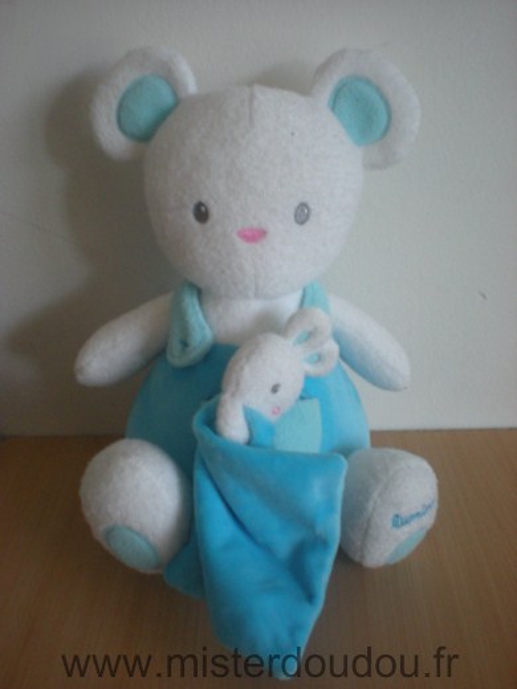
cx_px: 258
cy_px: 344
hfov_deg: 37.7
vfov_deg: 49.0
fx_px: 757
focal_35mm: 38
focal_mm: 6.3
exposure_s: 1/8
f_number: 3.1
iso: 280
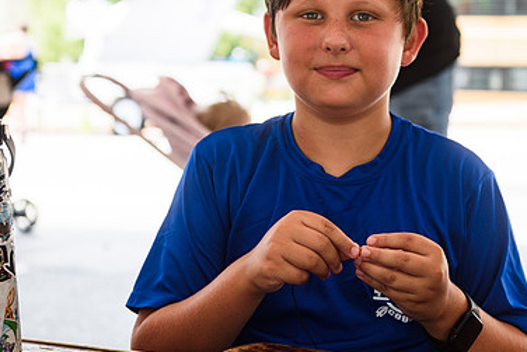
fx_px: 1084
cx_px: 388
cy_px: 128
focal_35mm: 74
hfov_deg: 27.0
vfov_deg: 18.4
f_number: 5
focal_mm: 48
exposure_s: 1/400
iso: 200
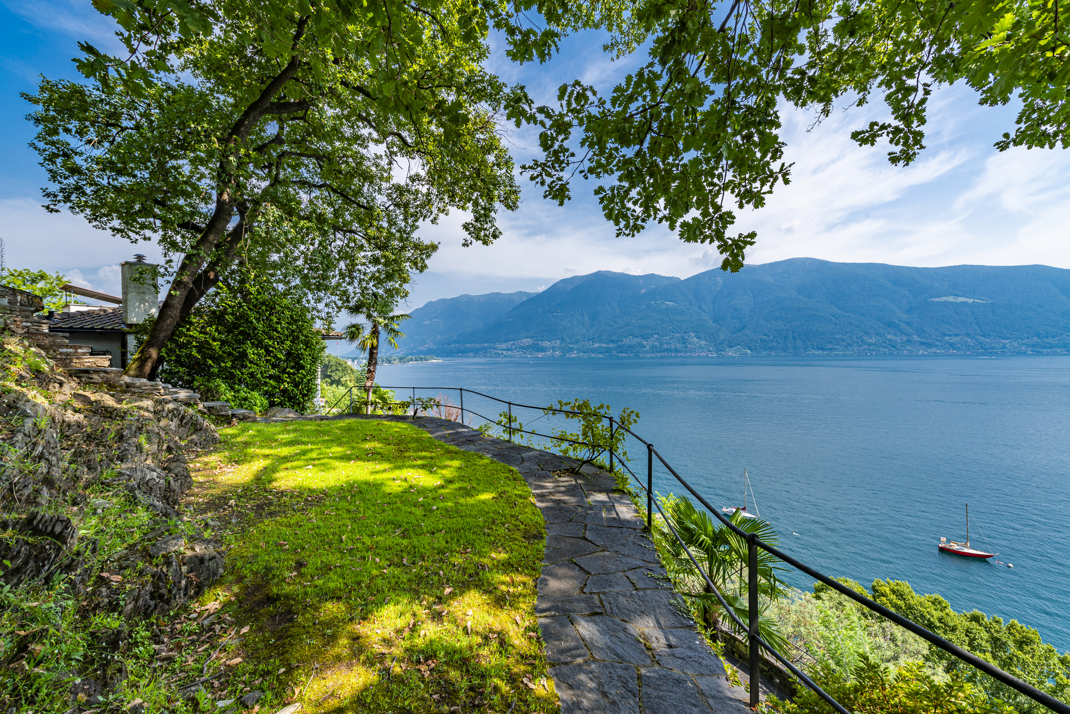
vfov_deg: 81.3
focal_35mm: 14
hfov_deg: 104.2
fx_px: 416
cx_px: 535
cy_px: 357
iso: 100
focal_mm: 14
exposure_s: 1/200
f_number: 9
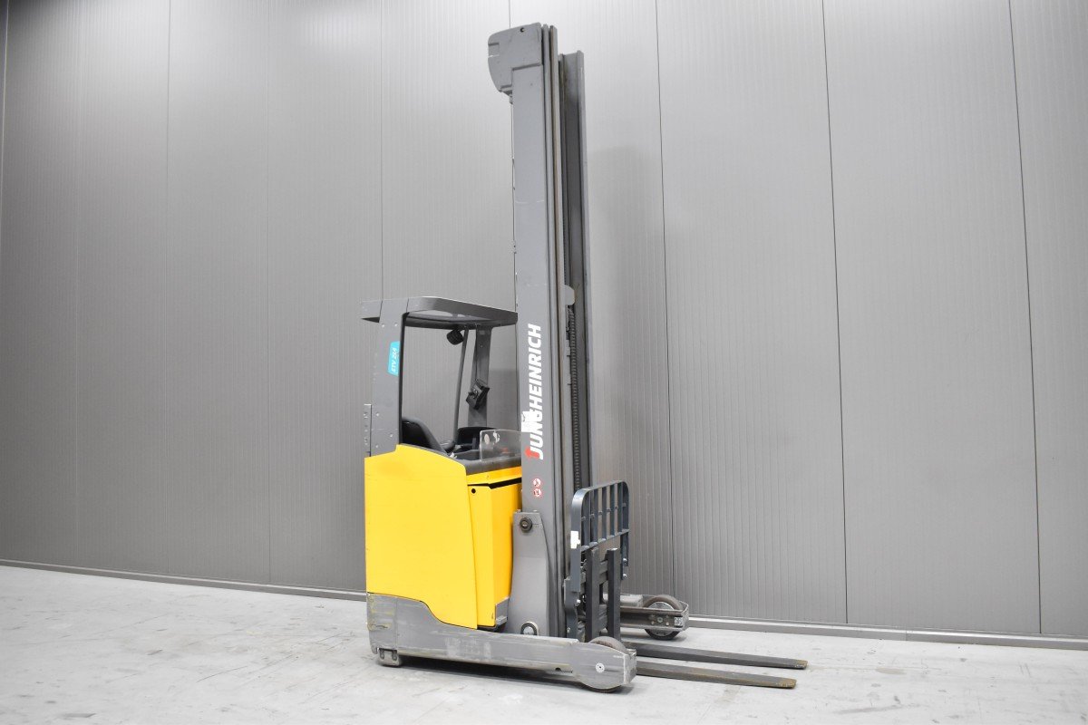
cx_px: 544
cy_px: 362
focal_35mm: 30
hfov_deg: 61.9
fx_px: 907
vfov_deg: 43.6
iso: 1600
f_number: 4.5
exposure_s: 1/40
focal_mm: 20
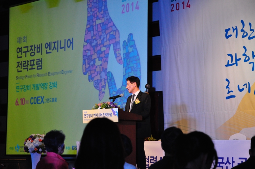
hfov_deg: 21.9
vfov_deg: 14.7
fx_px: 658
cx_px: 128
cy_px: 84
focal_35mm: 93
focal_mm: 62
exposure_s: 1/250
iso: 2000
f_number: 5.3
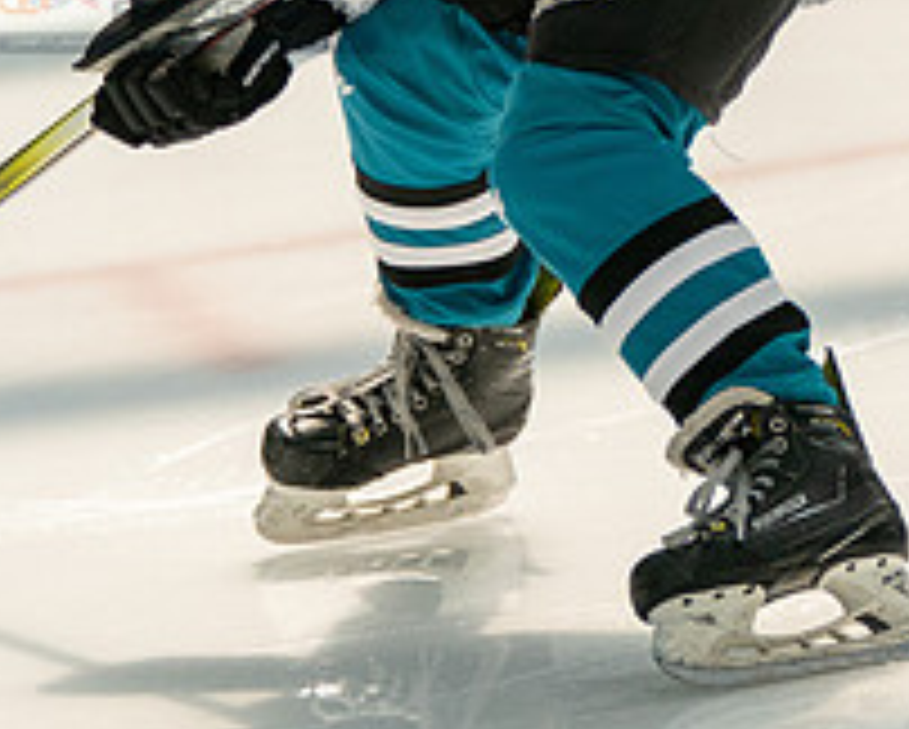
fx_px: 18150
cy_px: -251
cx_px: 541
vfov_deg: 2.3
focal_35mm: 674
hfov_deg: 2.9
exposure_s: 1/6400
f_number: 2.8
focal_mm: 197
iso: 1600
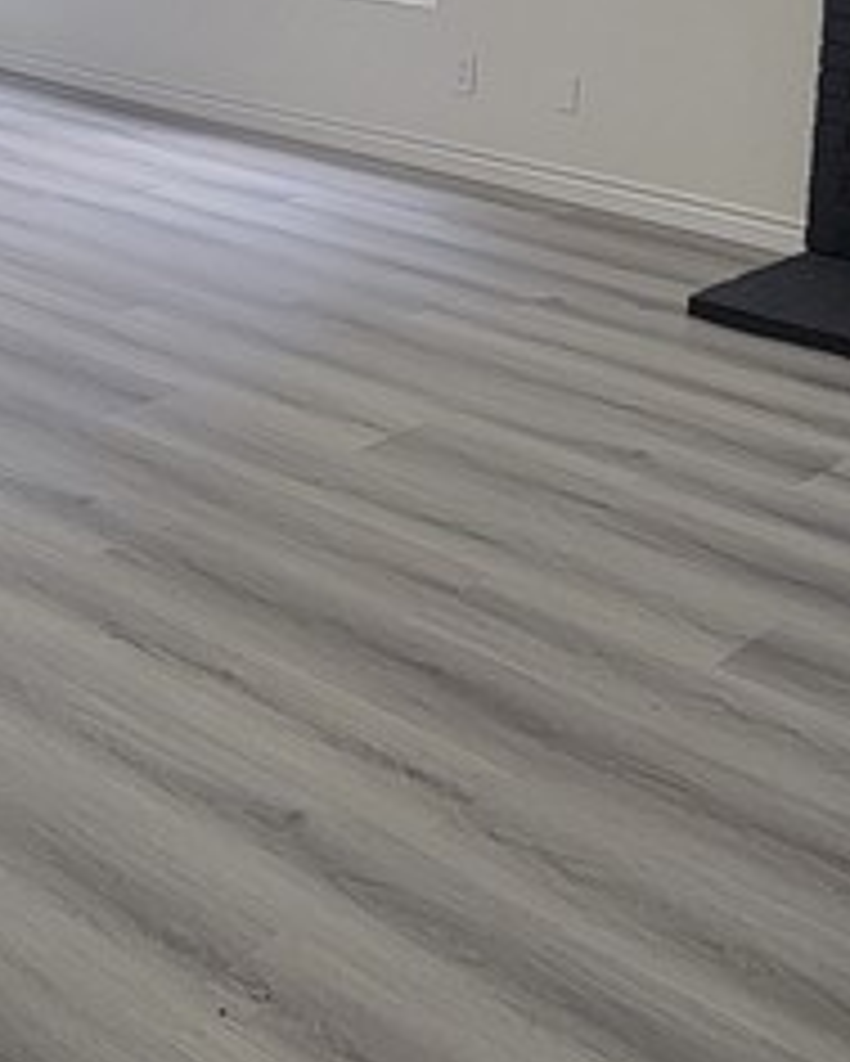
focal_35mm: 55
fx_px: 1728
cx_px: 423
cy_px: 140
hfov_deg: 27.6
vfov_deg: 32.7
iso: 80
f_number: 2.2
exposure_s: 1/60
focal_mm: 2.2
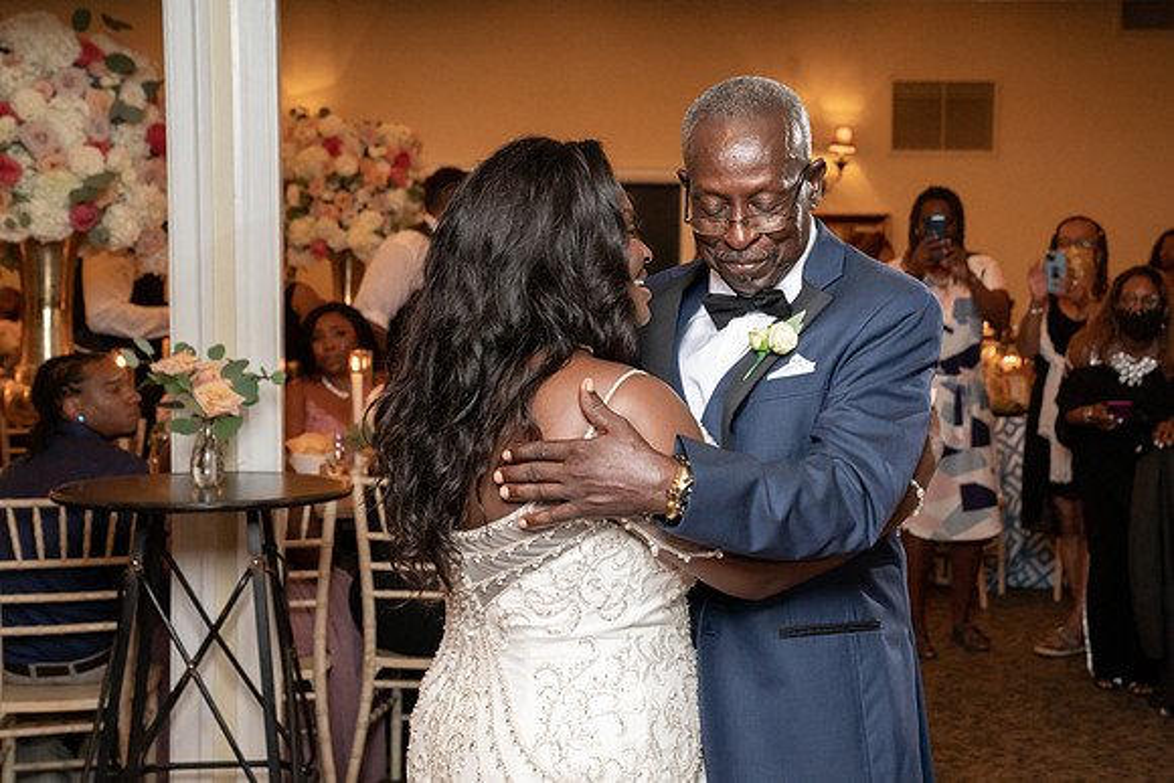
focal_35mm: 60
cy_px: 356
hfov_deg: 33.4
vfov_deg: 22.6
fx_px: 1958
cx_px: 641
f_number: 5.6
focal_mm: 55
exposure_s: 1/200
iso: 4000
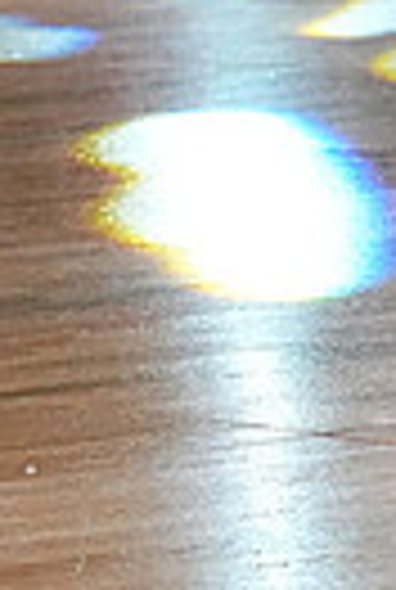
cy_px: -230
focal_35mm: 406
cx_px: -403
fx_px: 6663
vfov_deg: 5.0
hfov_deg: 3.4
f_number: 5.6
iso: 8000
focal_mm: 92
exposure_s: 1/400
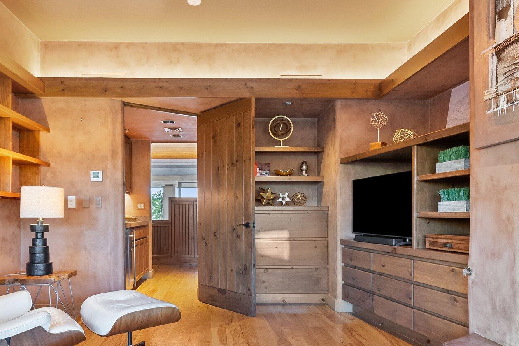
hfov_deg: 69.1
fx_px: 375
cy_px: 214
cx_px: 226
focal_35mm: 26
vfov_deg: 49.1
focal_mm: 16
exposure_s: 1/15
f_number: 6.3
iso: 5000
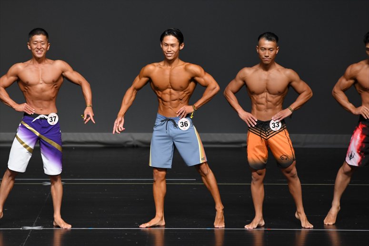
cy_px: 123
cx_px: 184
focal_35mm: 315
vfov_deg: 4.4
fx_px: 3227
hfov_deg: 6.5
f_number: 5.6
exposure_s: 1/400
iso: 1800
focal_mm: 210
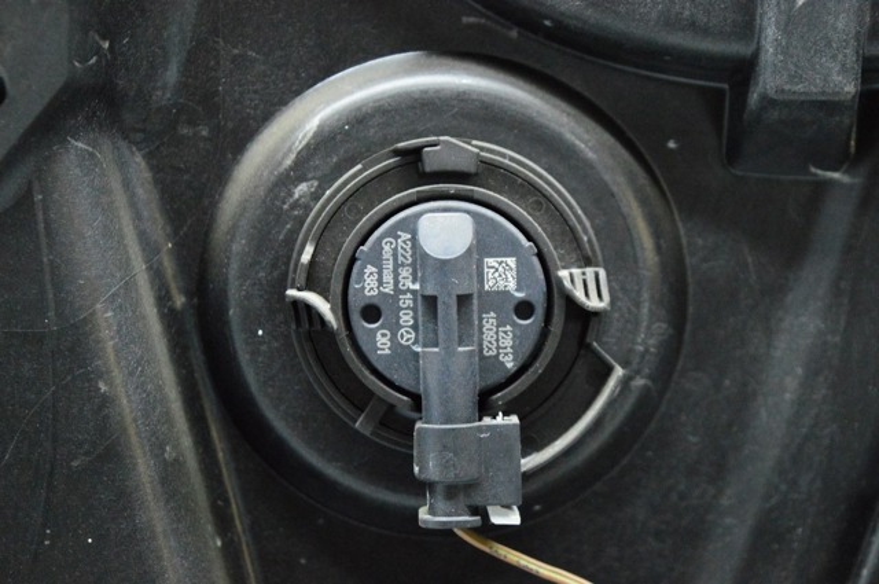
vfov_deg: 16.5
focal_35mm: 82
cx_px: 440
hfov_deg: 24.6
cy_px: 292
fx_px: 2012
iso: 6400
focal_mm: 55
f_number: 5.6
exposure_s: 1/80
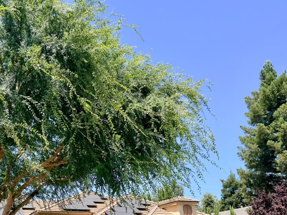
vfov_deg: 38.1
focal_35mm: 37
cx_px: 93
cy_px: 147
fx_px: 307
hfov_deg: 49.2
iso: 80
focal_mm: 6.76
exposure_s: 1/2299
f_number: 1.78
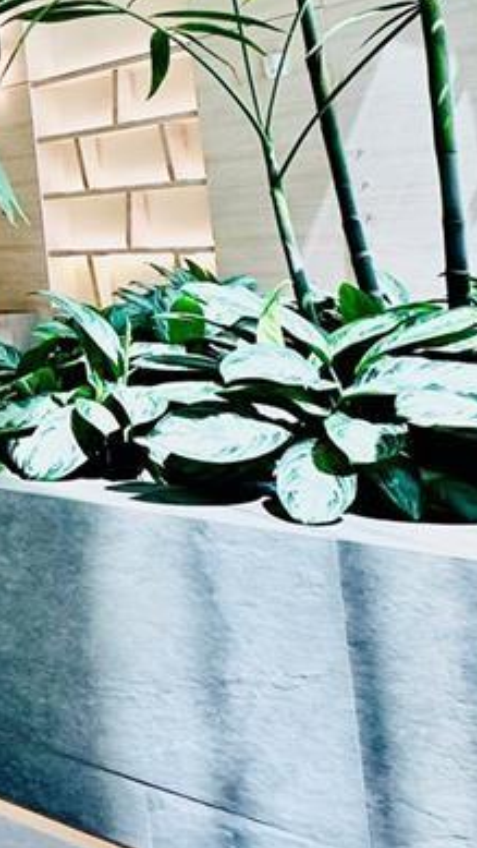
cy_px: 168
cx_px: -470
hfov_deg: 17.9
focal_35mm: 47
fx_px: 1056
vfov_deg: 41.8
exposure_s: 1/120
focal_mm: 2.22
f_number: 2.2
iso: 100
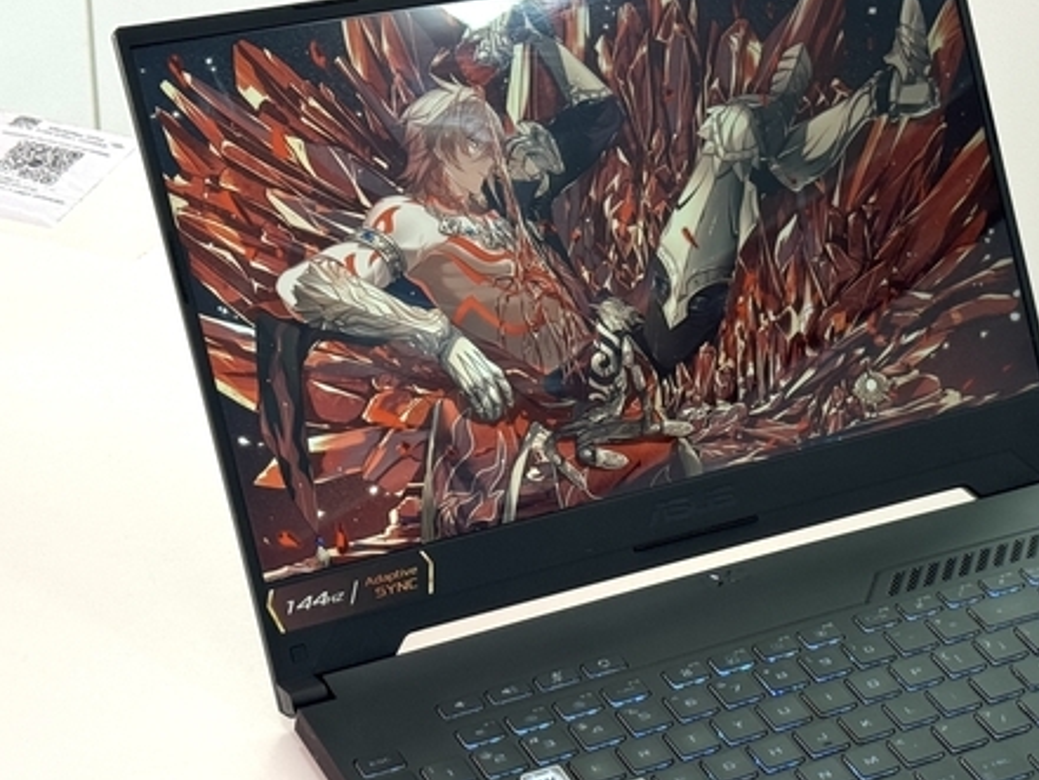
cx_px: 721
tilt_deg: -34.7
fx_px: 2612
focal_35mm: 87
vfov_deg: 16.9
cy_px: 525
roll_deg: -4.7
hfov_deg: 22.4
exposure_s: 1/122
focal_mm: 6.76
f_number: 1.78
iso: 64
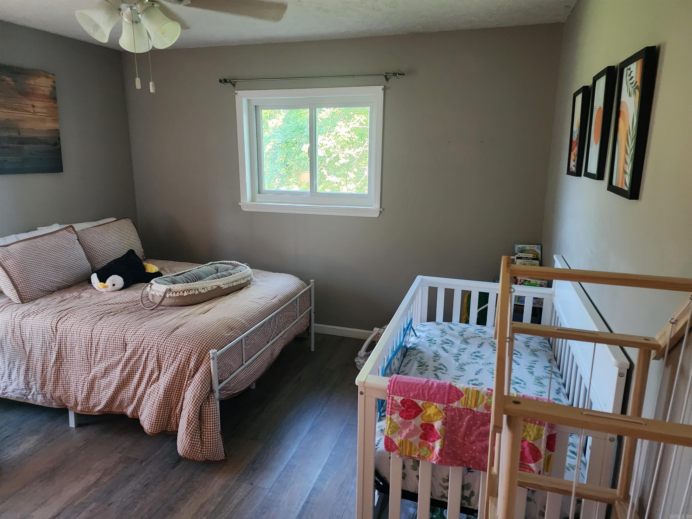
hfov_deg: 73.9
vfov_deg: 58.9
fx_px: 460
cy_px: 260
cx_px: 346
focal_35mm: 23
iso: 1000
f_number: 1.8
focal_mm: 6.4
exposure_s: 1/120
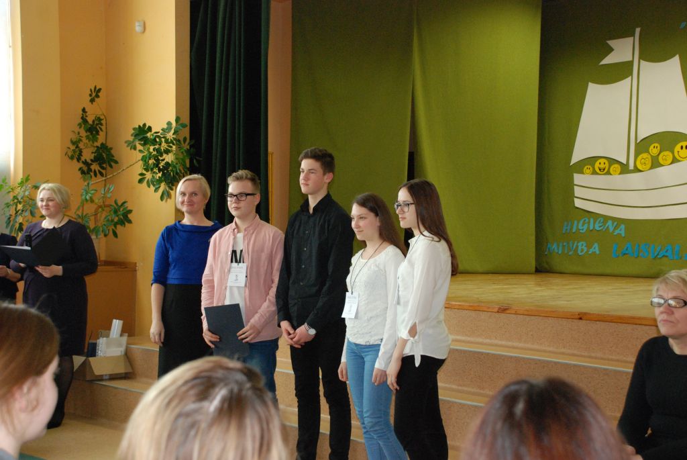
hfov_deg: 37.8
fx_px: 1003
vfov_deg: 25.8
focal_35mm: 52
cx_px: 344
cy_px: 230
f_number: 5.6
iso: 1250
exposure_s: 1/60
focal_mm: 35
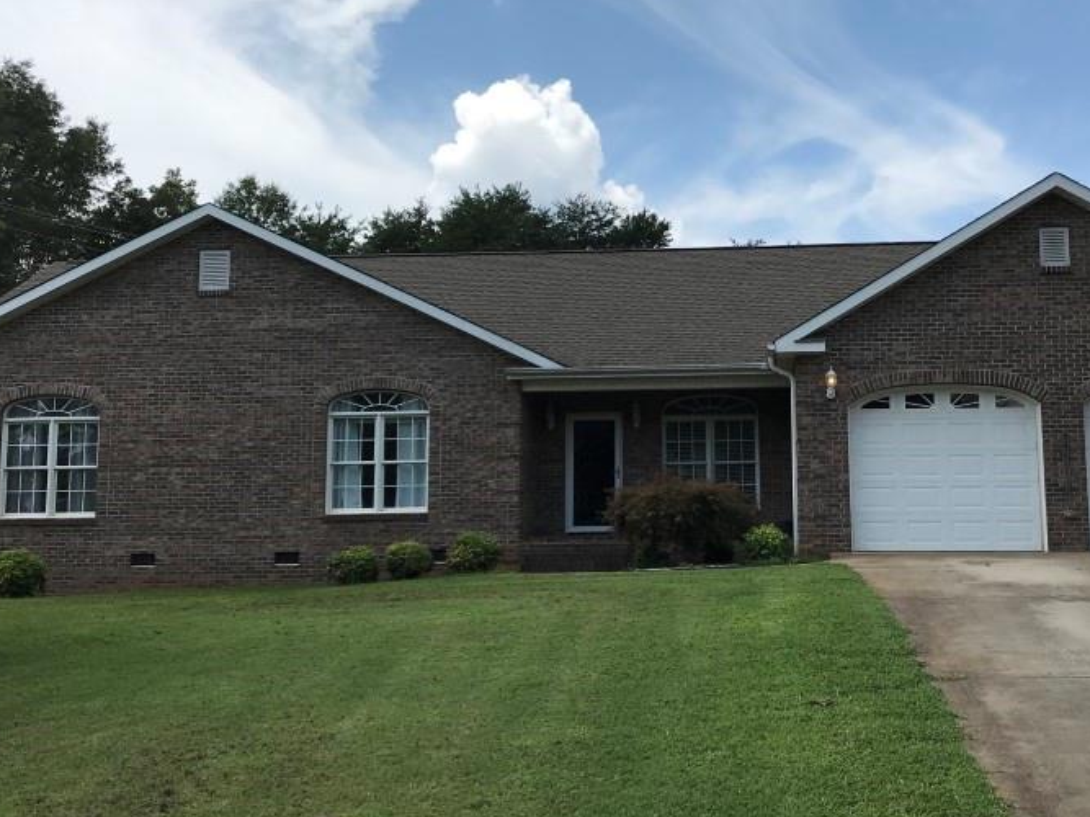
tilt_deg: +6.6
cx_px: 680
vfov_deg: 33.6
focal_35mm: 43
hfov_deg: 43.5
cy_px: 387
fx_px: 1354
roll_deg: +0.9
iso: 20
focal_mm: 3.99
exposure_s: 1/3096
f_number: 1.8
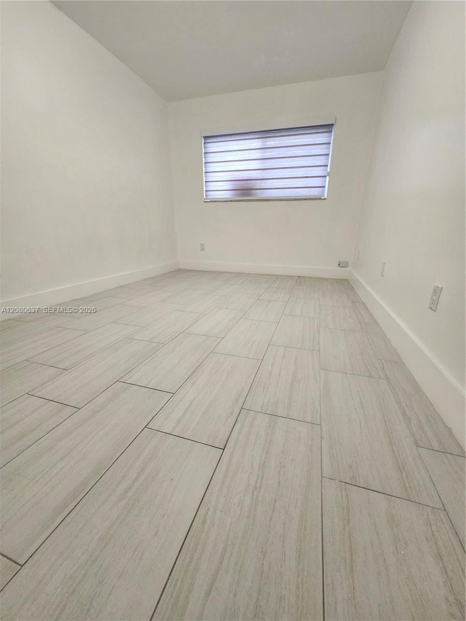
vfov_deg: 106.2
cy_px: 310
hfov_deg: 89.9
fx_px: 233
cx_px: 233
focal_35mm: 13
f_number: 2.2
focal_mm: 1.74
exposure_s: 1/60
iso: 320
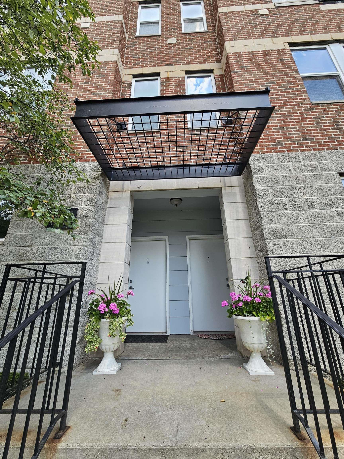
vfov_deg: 106.2
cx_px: 172
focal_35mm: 13
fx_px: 172
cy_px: 230
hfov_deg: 89.9
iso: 50
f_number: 2.2
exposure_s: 1/421
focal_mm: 2.2
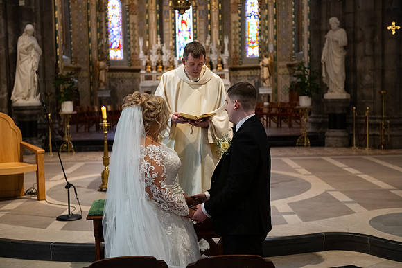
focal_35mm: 55
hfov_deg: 36.2
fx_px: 614
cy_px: 134
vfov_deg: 24.6
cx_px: 201
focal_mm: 55
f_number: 3.5
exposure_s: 1/160
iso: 1250
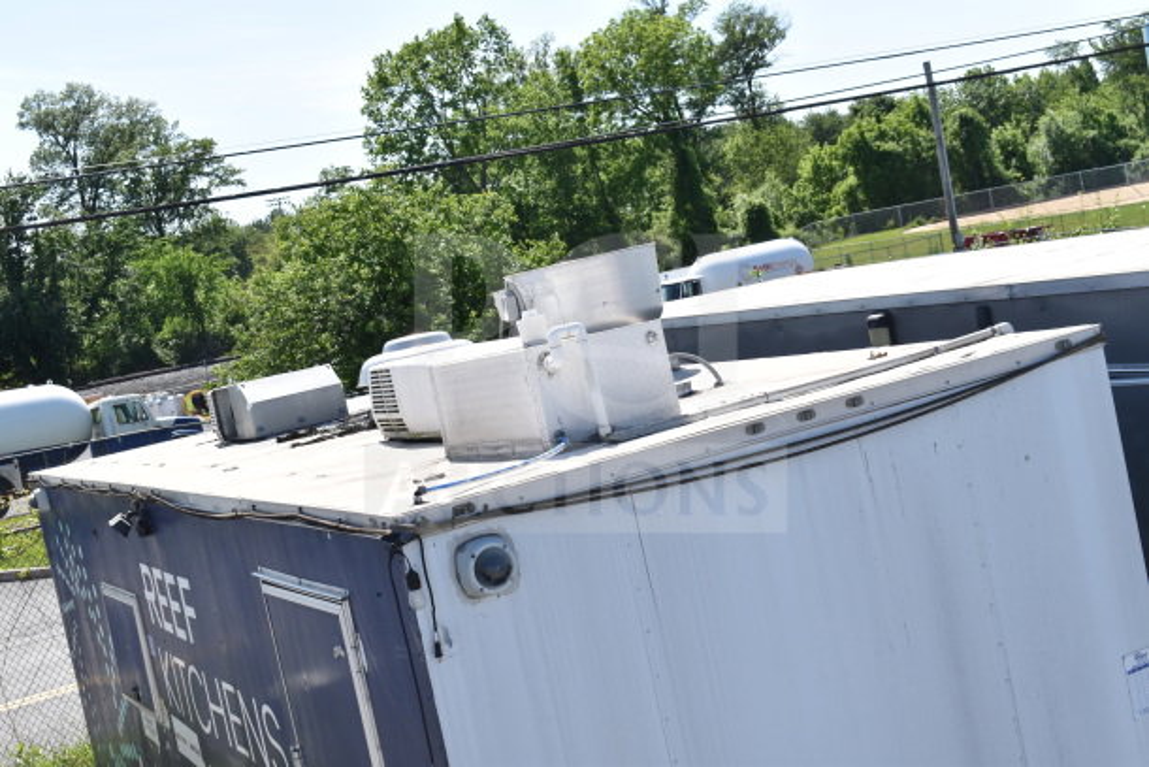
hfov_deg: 38.9
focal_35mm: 51
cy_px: 384
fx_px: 1628
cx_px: 574
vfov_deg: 26.5
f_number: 9
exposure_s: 1/320
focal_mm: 34
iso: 200
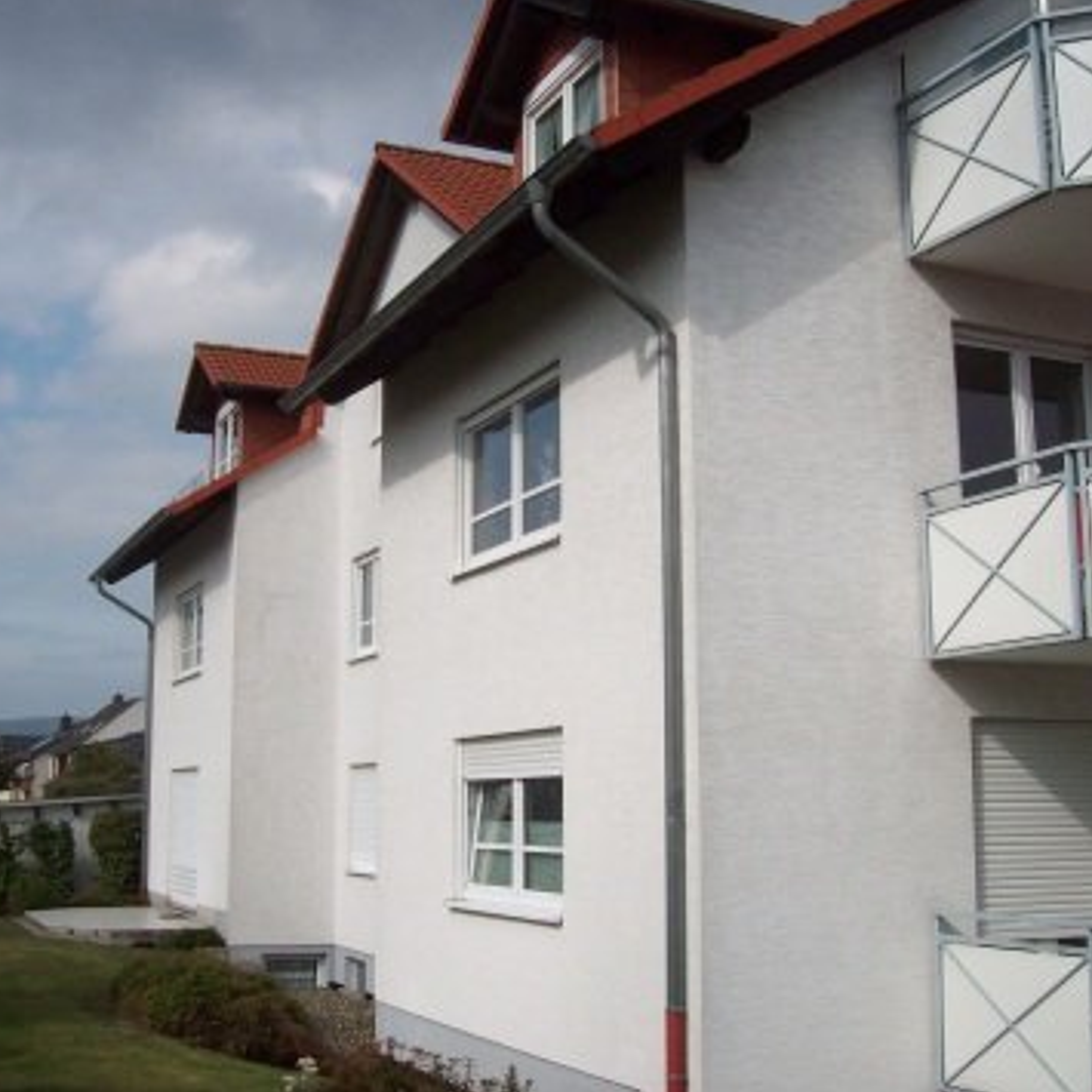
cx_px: 443
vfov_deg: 39.2
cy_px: 544
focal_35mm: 43
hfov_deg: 39.0
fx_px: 1535
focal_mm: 6
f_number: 4.8
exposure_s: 1/708
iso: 80
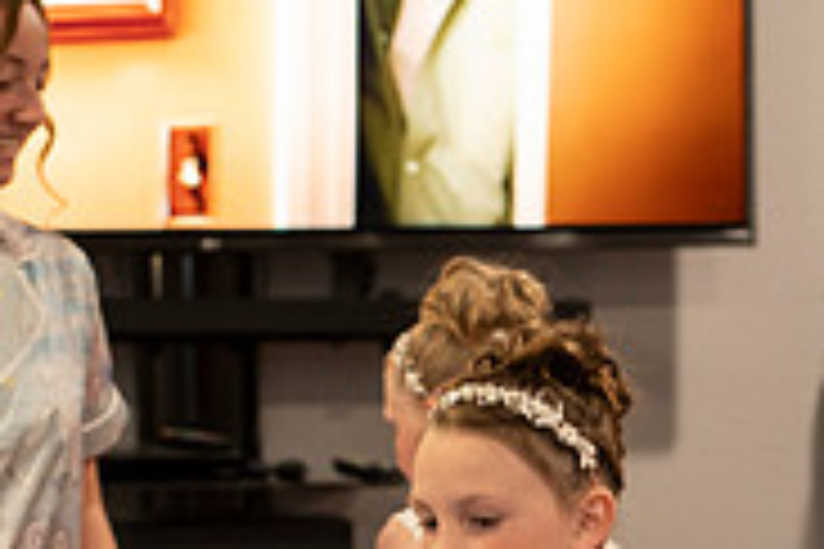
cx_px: 608
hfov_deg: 8.3
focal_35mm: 247
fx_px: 5653
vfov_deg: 5.5
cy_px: 598
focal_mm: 78
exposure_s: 1/125
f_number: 2.8
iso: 1000
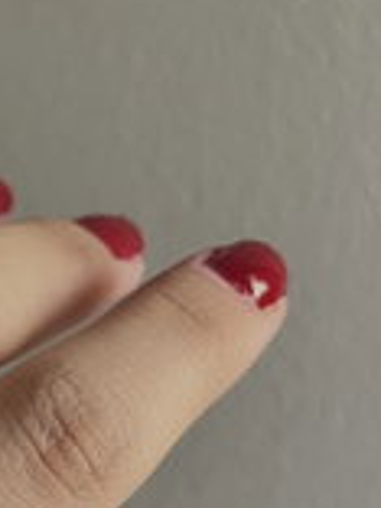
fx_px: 1306
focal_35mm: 89
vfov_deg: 21.7
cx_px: -261
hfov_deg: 14.9
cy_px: 402
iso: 250
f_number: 1.6
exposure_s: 1/60
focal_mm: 5.1
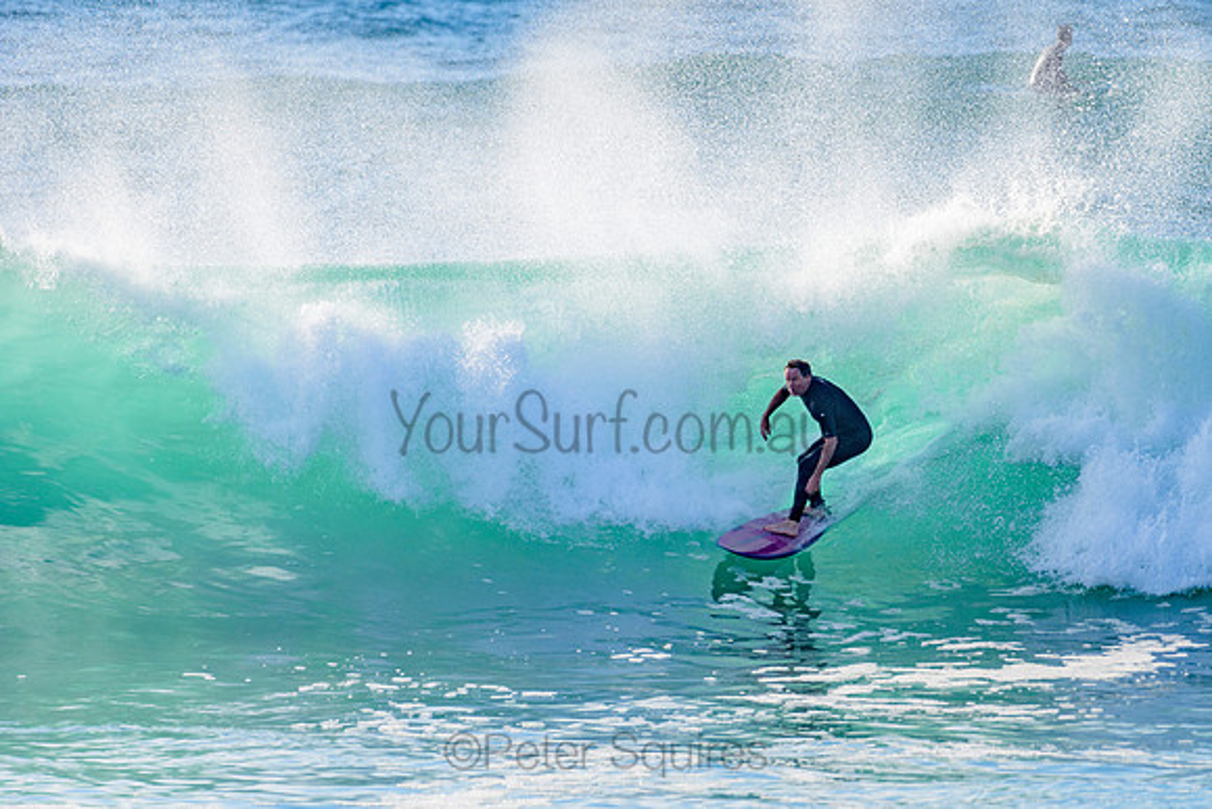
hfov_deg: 3.4
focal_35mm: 613
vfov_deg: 2.2
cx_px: 743
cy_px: 383
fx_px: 20649
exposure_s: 1/2000
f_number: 5.6
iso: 220
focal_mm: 500
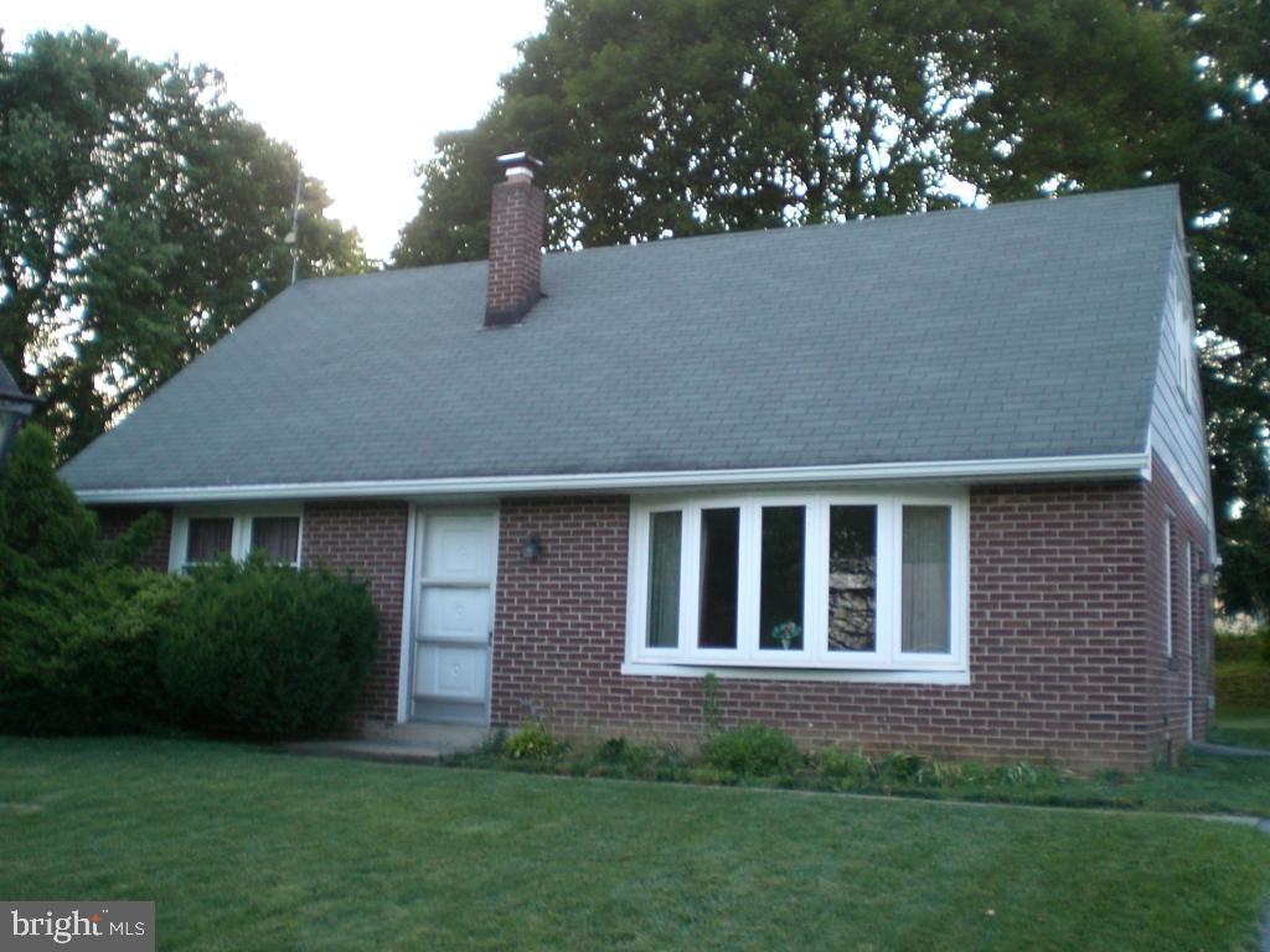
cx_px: 635
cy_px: 476
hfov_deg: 49.0
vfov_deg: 37.7
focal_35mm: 38
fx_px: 1394
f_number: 3.1
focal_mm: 6.3
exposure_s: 1/100
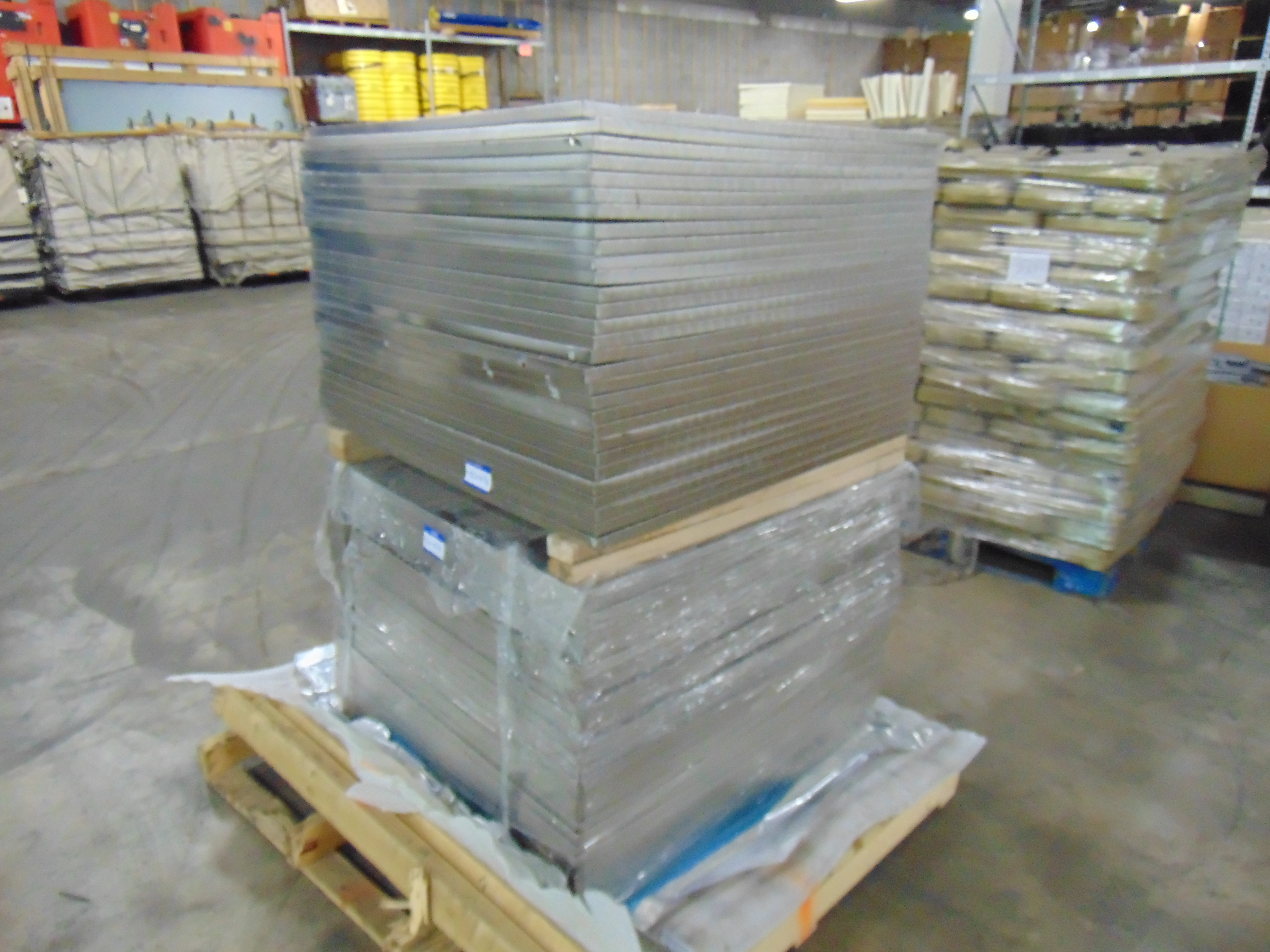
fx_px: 917
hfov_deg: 69.4
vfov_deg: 54.9
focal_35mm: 25
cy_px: 476
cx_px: 635
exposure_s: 1/40
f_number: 3
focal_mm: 4.5
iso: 640
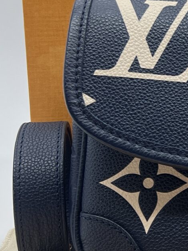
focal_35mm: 106
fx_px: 768
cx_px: 320
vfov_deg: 18.5
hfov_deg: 12.9
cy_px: 135
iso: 40
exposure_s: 1/100
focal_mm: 5.7
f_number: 1.5
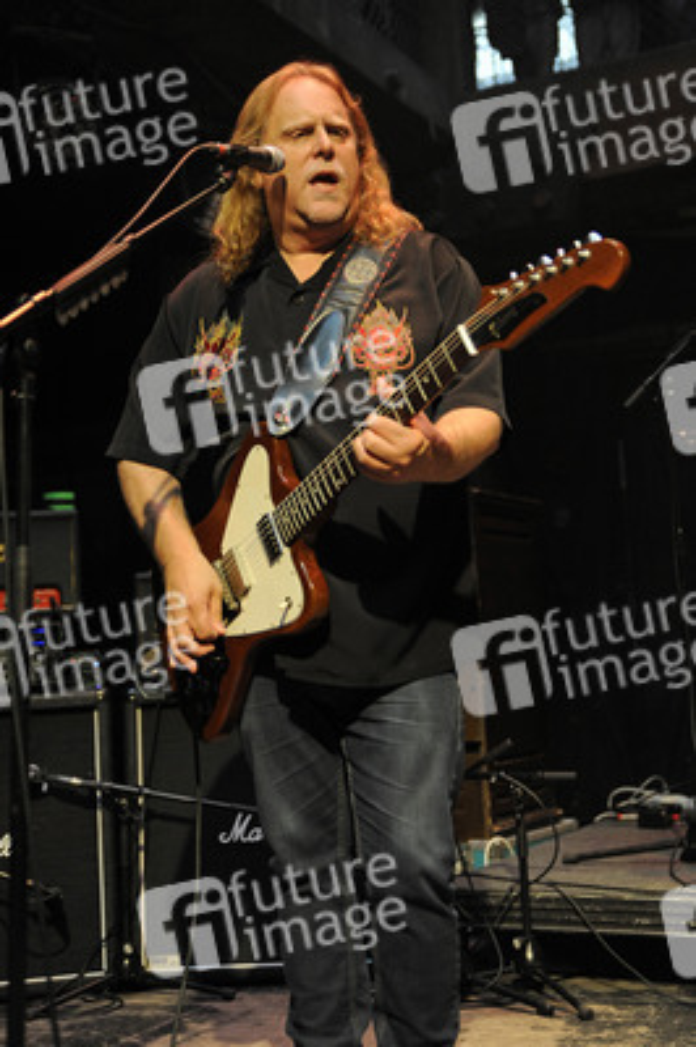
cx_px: 348
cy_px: 524
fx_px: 1336
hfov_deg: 29.2
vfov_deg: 42.8
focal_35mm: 46
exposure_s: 1/200
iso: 1600
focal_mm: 46
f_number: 2.8
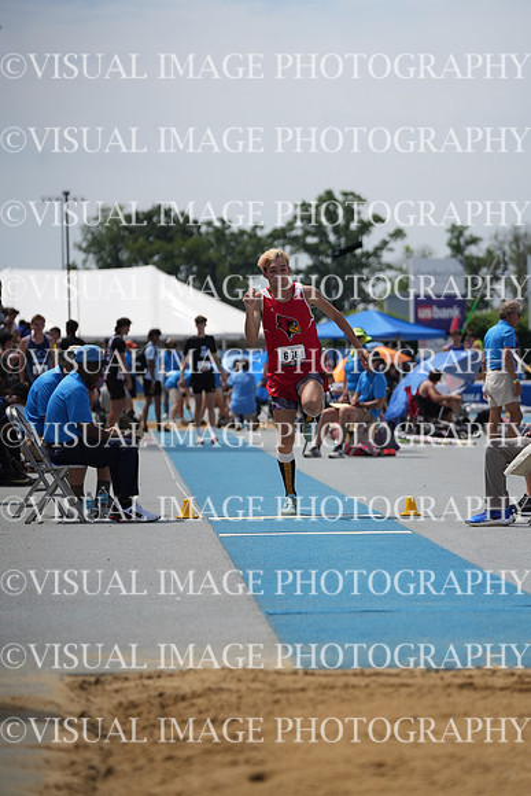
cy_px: 398
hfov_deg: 8.6
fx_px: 3516
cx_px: 266
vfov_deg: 12.9
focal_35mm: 159
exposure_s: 1/8000
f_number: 4
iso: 400
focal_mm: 159
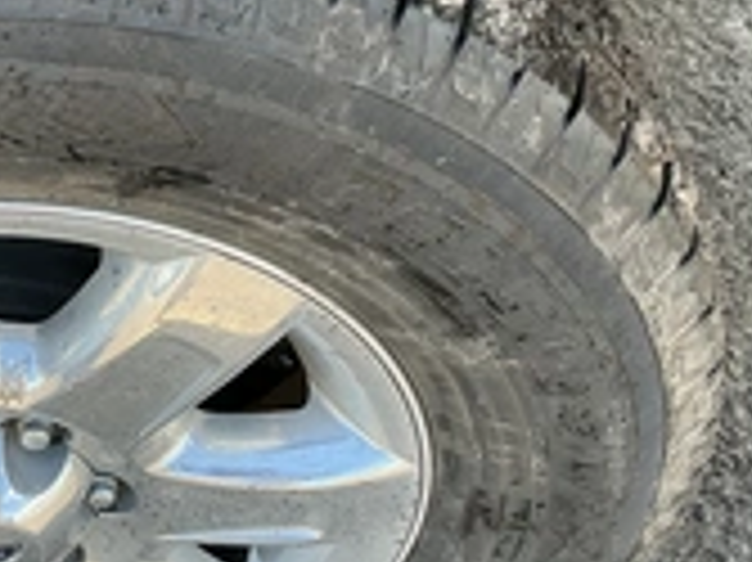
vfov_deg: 21.9
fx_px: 1454
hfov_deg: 27.6
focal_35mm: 67
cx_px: 27
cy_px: 306
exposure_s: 1/172
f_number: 1.8
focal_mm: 3
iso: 32
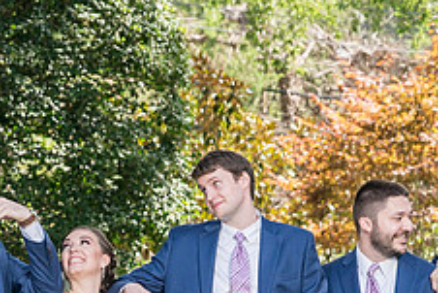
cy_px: 377
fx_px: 3044
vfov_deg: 5.5
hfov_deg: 8.2
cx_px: 113
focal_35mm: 250
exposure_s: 1/200
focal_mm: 89
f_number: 5.6
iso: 160
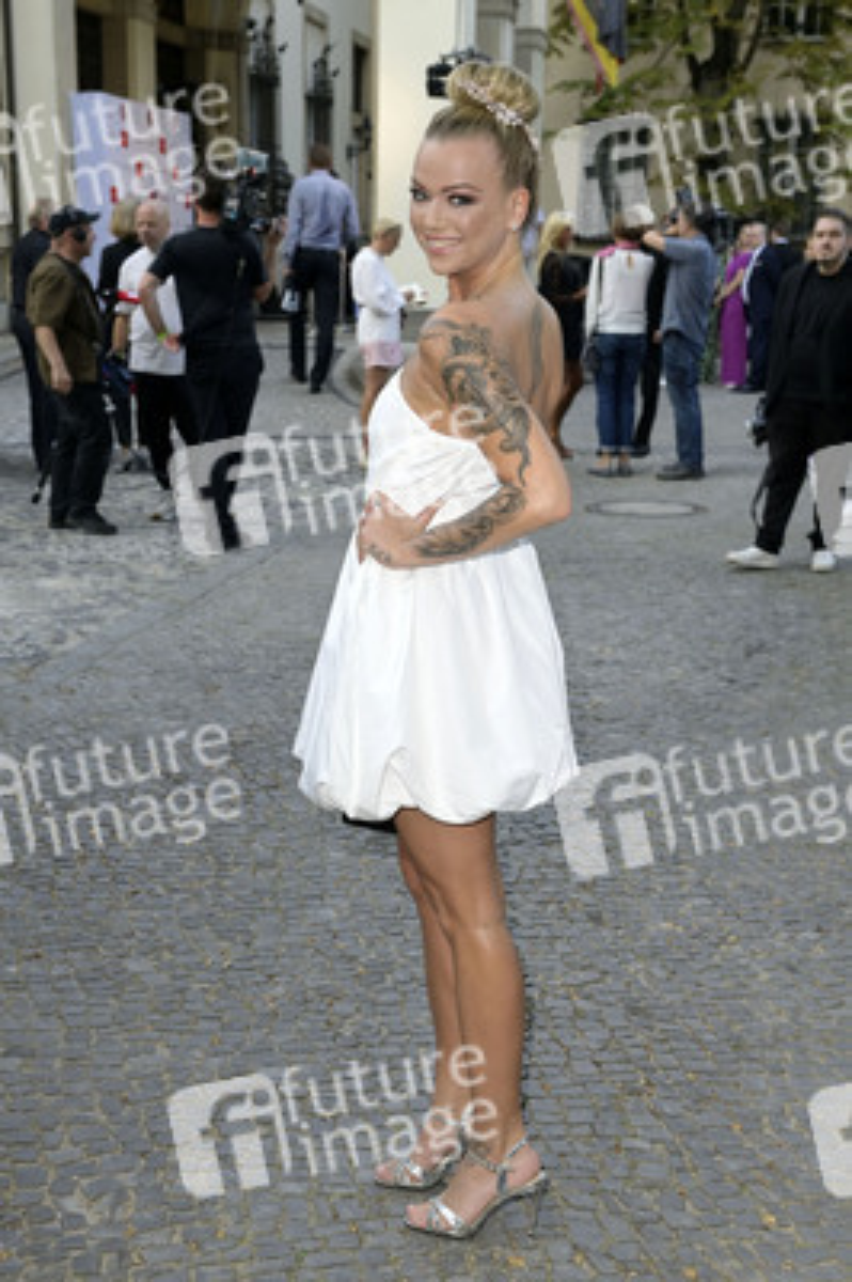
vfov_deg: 39.6
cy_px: 641
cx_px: 426
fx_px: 1778
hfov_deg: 26.9
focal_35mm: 50
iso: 1000
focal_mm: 50
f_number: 5.6
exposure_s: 1/200
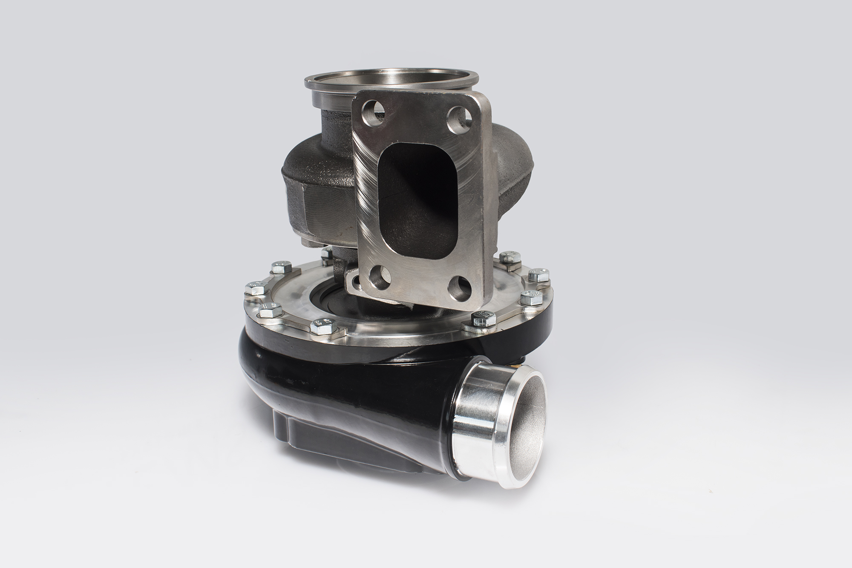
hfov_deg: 46.4
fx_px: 994
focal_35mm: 42
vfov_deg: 31.9
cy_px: 284
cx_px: 426
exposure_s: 1/10
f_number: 13
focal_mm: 28
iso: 100
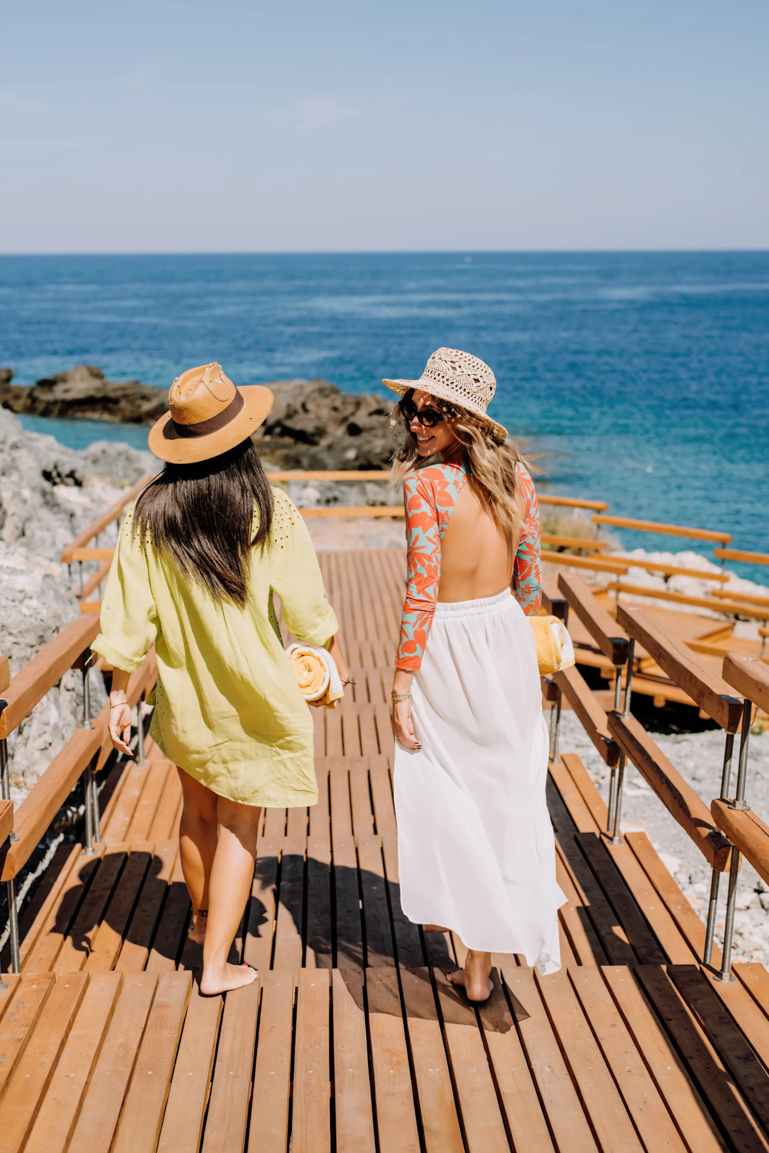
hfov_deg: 27.0
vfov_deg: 39.6
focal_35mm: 50
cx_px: 384
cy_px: 576
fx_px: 1602
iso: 100
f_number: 4
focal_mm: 50
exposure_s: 1/1250
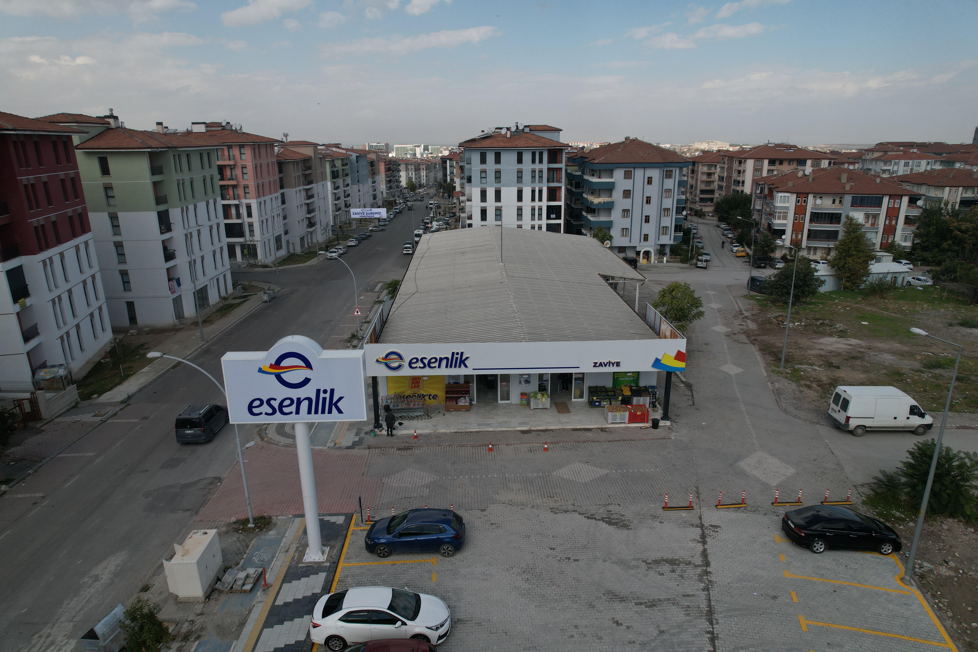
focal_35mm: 22
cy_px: 326
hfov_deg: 78.6
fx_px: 598
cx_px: 489
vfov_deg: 57.2
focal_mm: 8.38
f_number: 2.8
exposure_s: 1/350
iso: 120
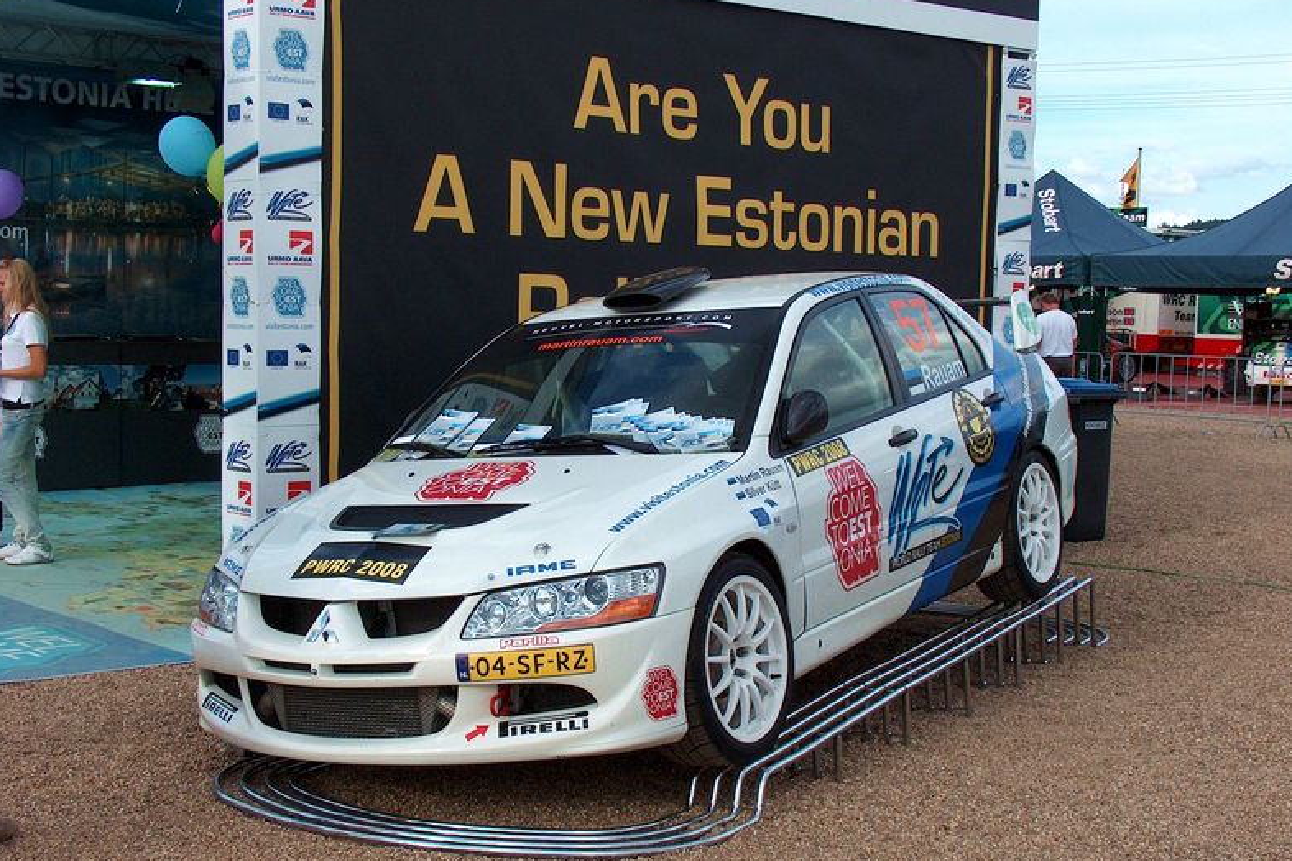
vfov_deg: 24.6
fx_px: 1974
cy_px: 480
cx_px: 648
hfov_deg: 36.2
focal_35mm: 55
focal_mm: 10.64
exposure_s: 1/543
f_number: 5.7
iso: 200
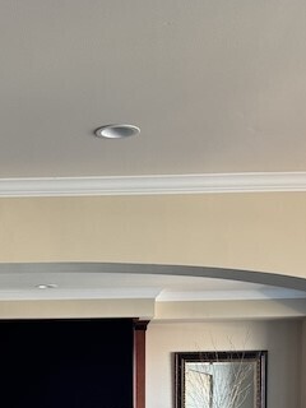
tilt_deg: -2.8
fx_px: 849
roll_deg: +0.7
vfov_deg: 25.0
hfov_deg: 20.2
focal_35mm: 72
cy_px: 456
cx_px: 50
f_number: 1.78
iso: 160
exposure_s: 1/60
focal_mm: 6.76
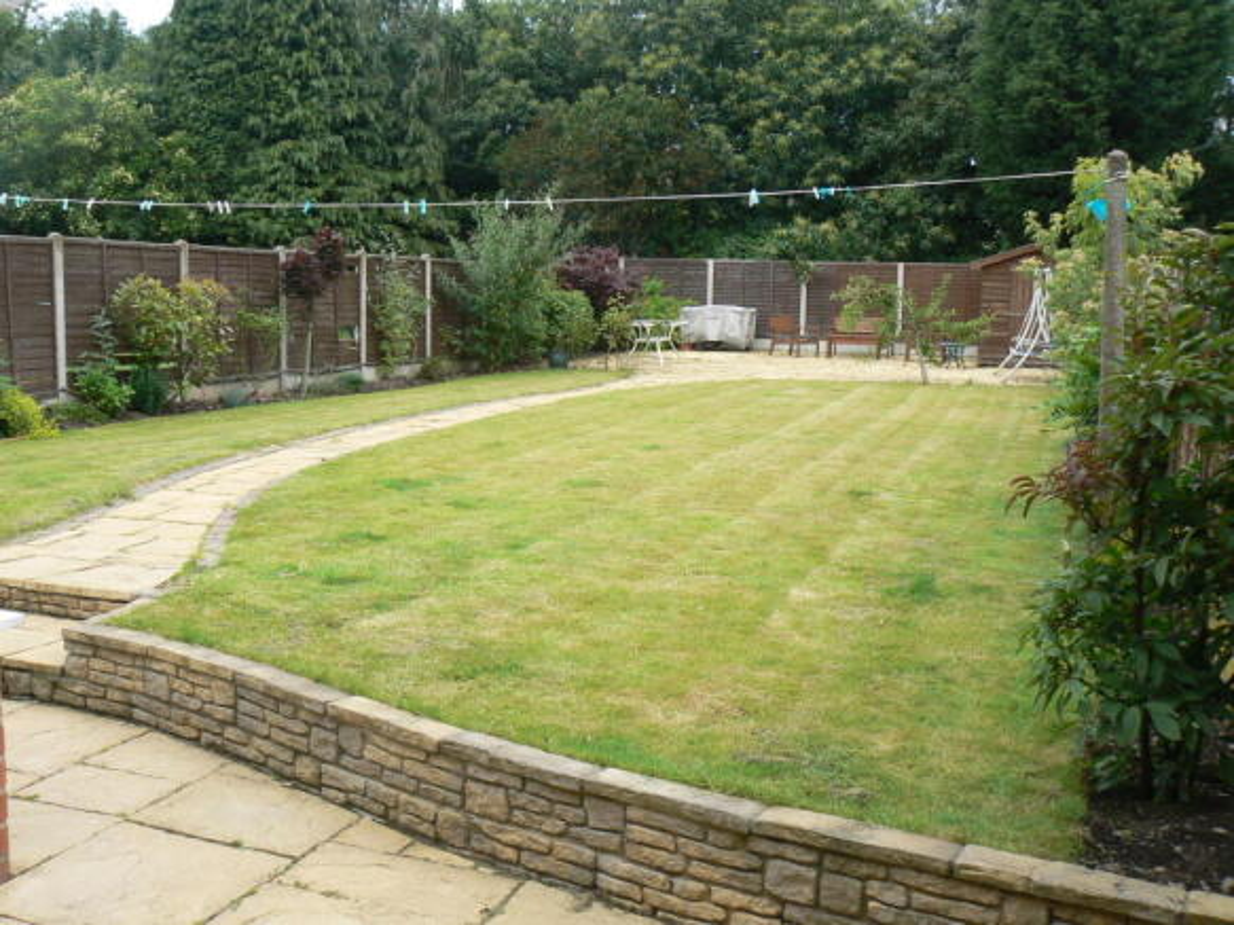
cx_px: 617
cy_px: 462
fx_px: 1283
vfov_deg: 39.6
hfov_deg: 51.4
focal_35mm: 36
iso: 80
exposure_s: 1/100
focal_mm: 6
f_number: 5
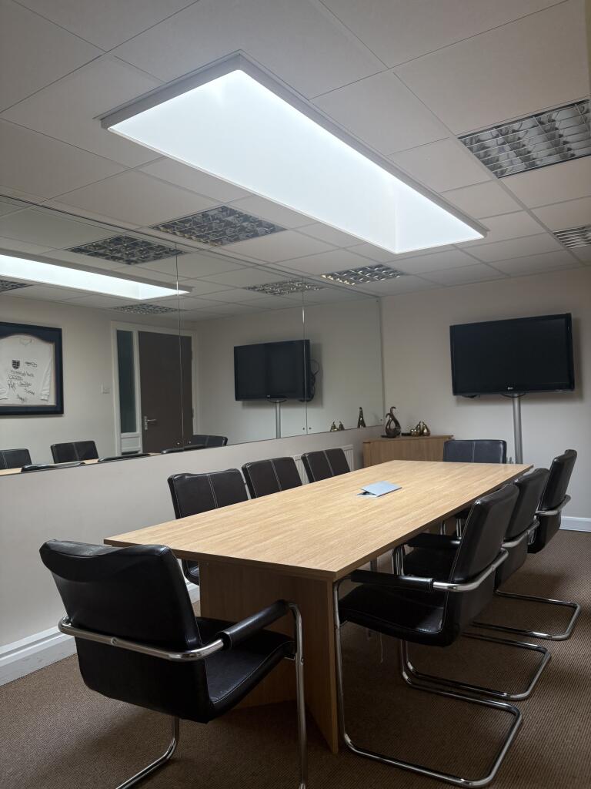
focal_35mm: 26
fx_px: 592
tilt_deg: +0.5
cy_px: 394
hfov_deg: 53.1
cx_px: 296
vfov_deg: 67.3
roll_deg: +3.0
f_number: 1.6
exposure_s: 1/109
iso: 125
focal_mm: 5.96
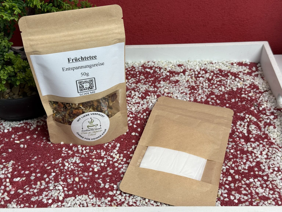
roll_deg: +2.4
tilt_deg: -39.6
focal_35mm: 48
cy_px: 106
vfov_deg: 30.3
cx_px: 141
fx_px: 391
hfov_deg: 39.7
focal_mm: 6.76
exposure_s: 1/50
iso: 50
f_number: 1.78
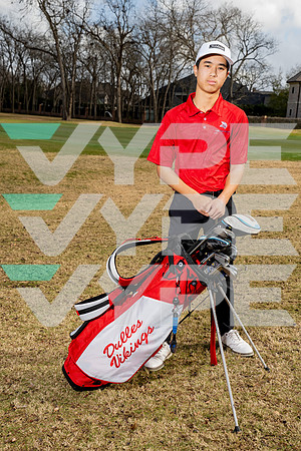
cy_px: 226
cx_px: 150
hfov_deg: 25.5
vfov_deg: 37.5
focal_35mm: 53
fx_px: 665
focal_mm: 53
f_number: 8
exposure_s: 1/250
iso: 100
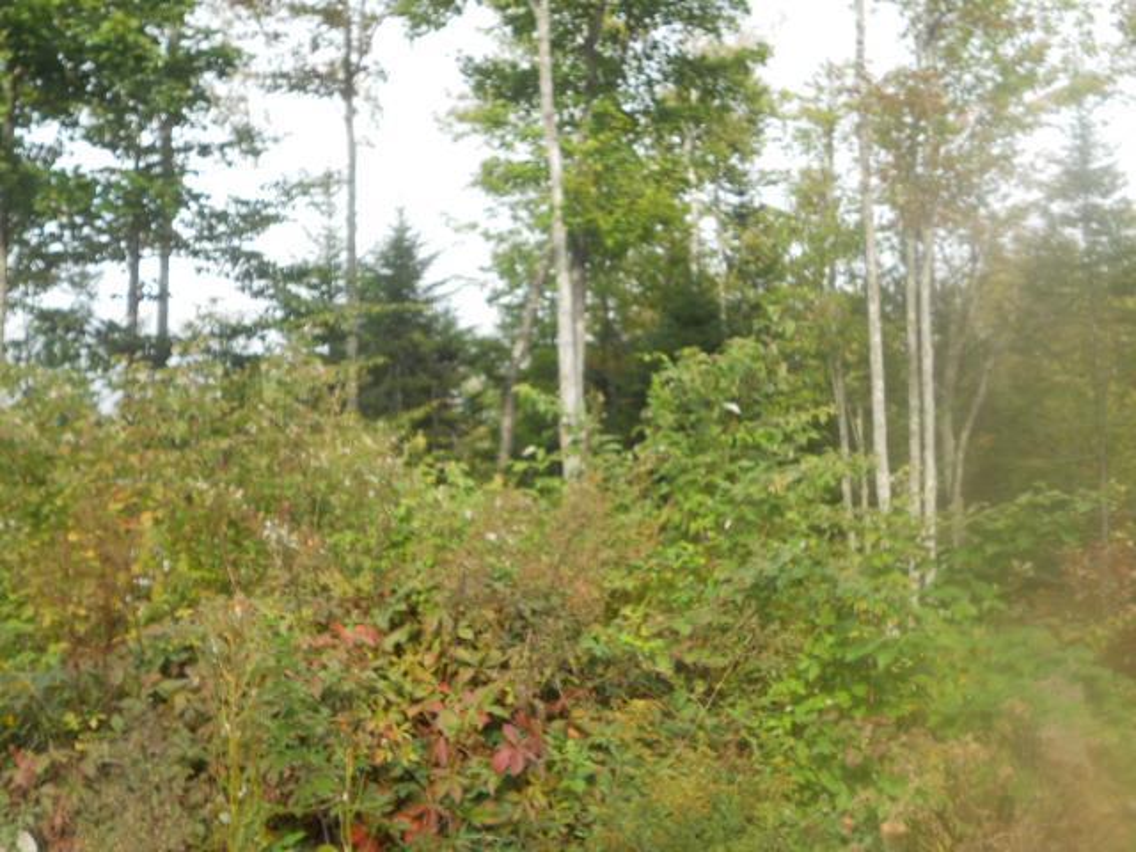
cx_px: 568
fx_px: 1247
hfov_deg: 49.0
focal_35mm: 38
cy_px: 426
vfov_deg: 37.7
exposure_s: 1/200
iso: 80
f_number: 3.9
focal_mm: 6.9
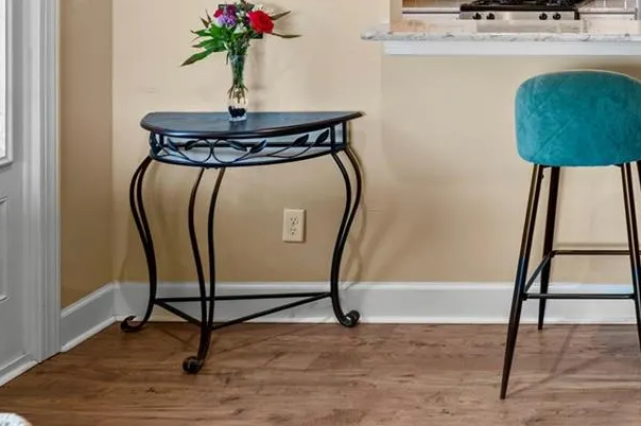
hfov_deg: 31.7
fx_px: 943
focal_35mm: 53
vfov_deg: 23.0
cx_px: 758
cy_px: -110
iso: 100
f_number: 6.3
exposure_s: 1/1.25
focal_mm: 20
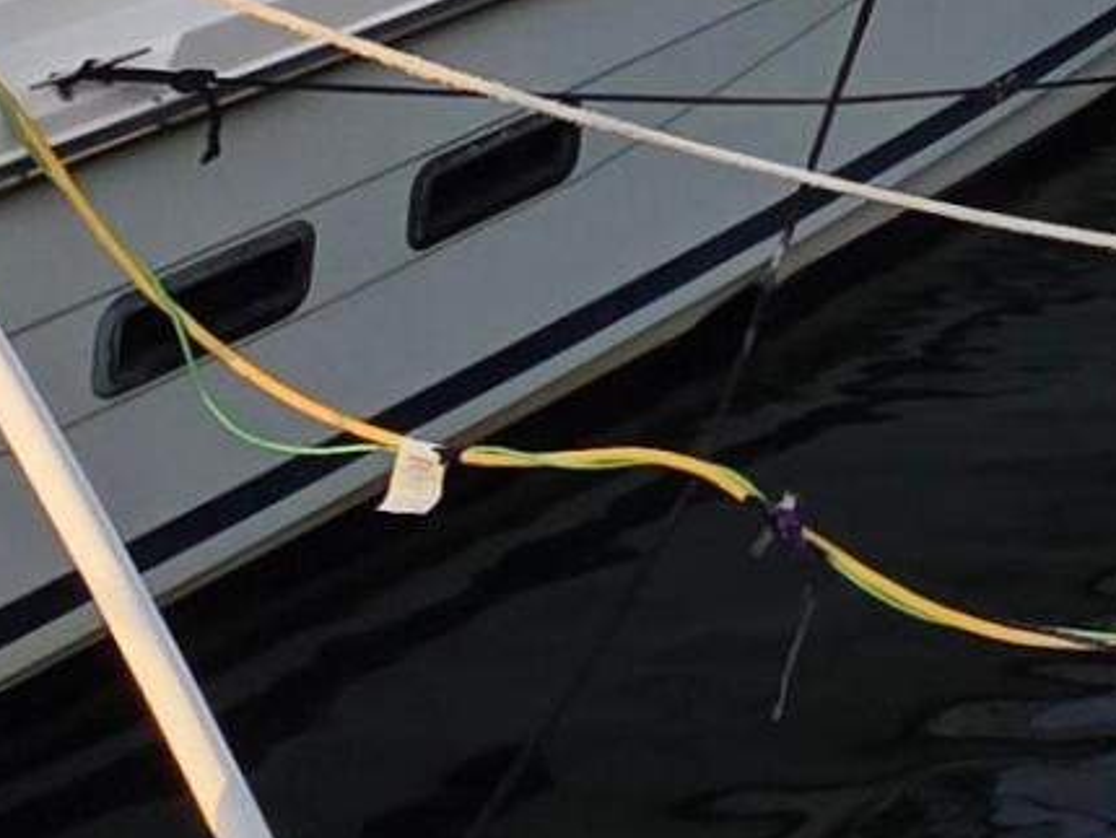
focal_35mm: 87
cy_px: -983
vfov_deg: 13.7
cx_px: 2170
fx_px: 2806
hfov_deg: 17.1
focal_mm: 2.2
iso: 40
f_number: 1.9
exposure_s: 1/403
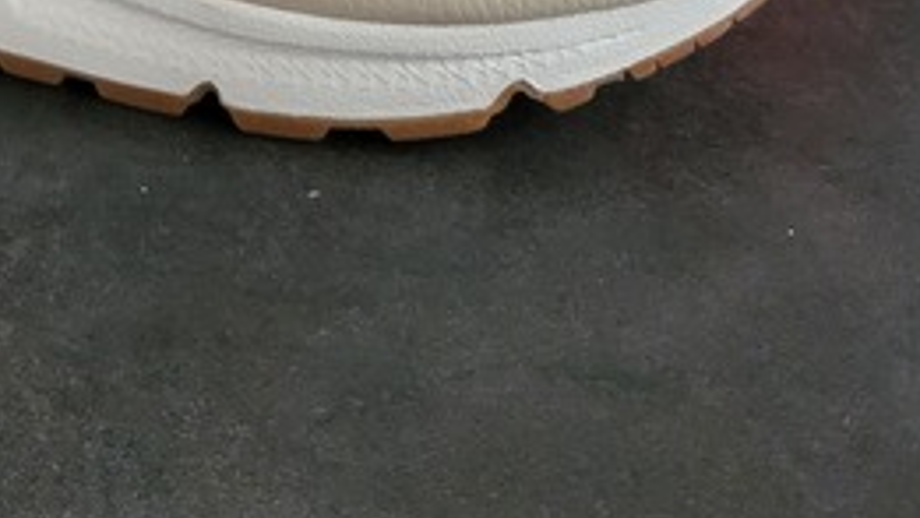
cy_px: -463
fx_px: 1806
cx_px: 109
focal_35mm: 74
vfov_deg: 14.1
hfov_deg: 27.6
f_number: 1.8
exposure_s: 1/33.3
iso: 640
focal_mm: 5.4
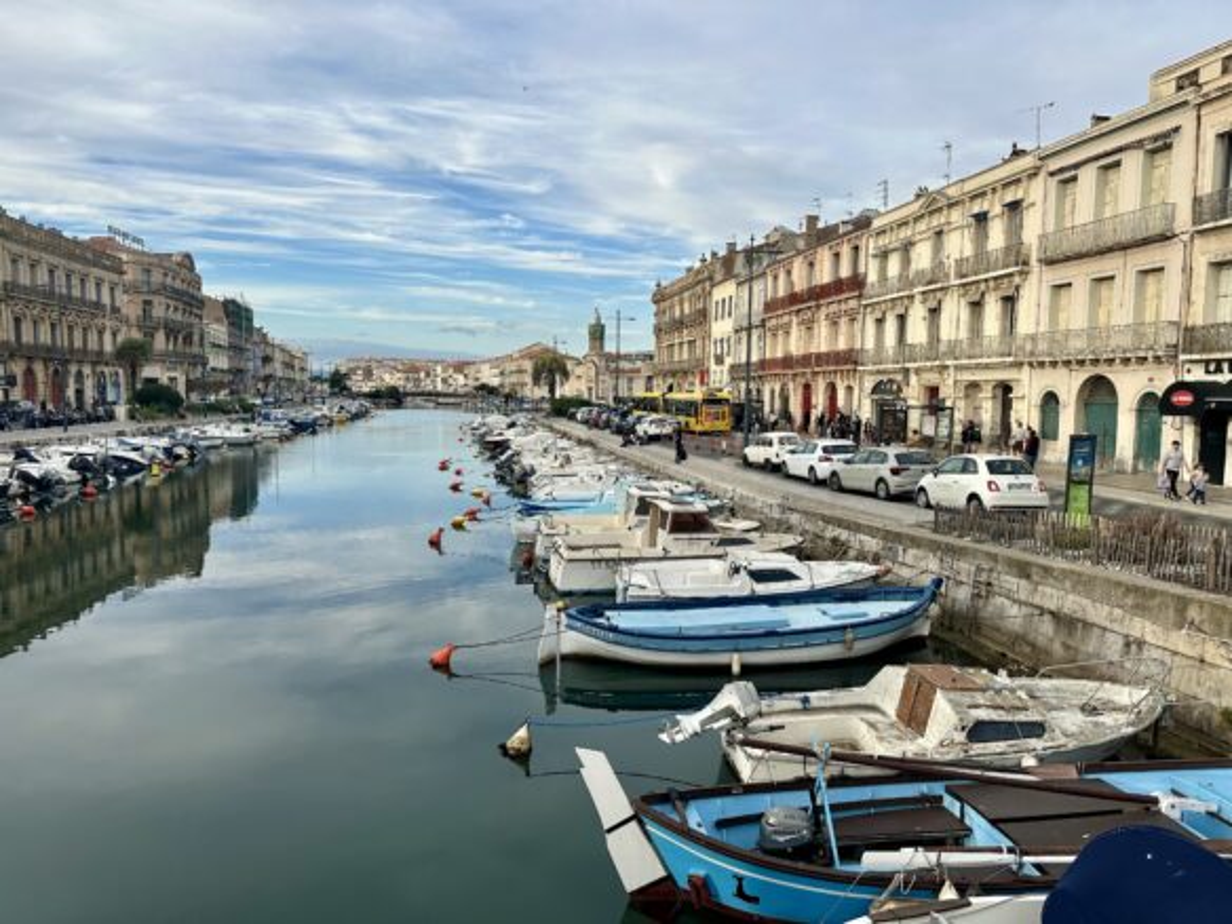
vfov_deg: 56.8
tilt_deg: -4.7
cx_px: 616
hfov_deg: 71.6
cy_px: 462
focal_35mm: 24
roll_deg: -1.0
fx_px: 854
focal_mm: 6.86
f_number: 1.78
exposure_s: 1/2353
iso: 80
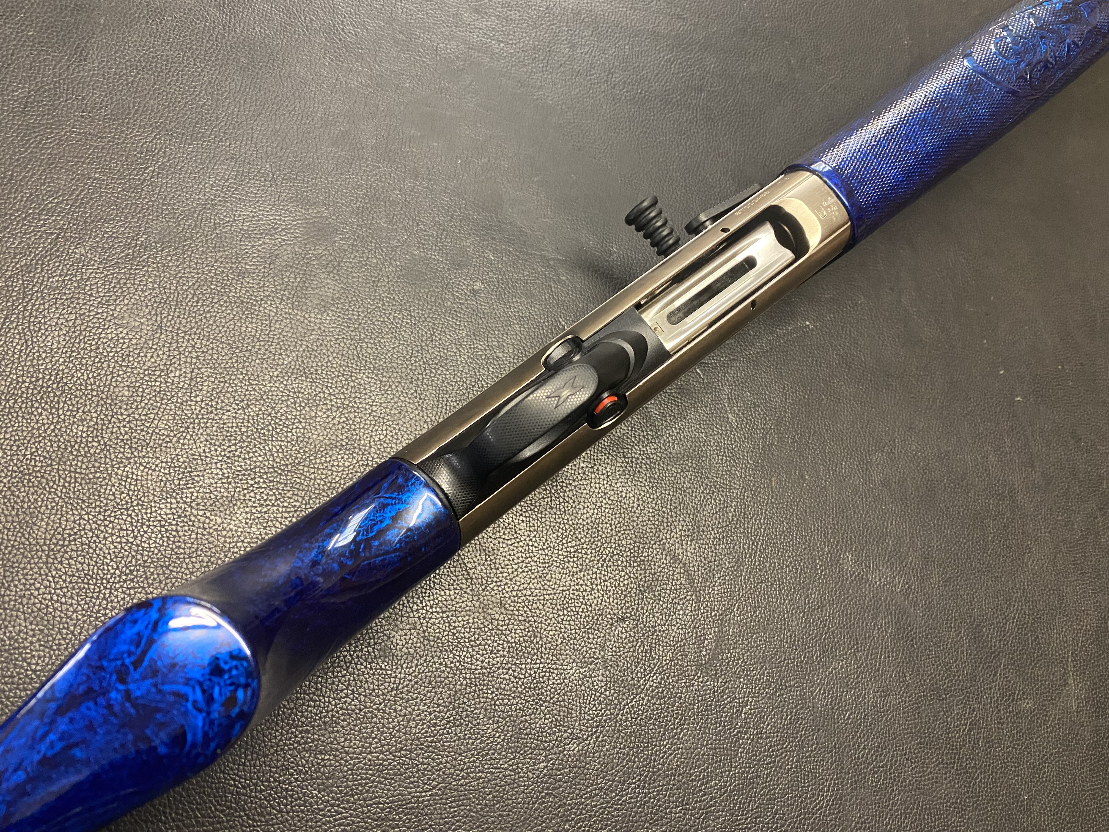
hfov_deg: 67.3
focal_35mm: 26
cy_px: 416
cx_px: 554
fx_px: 833
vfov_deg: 53.1
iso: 500
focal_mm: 4.25
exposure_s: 1/50
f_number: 1.8
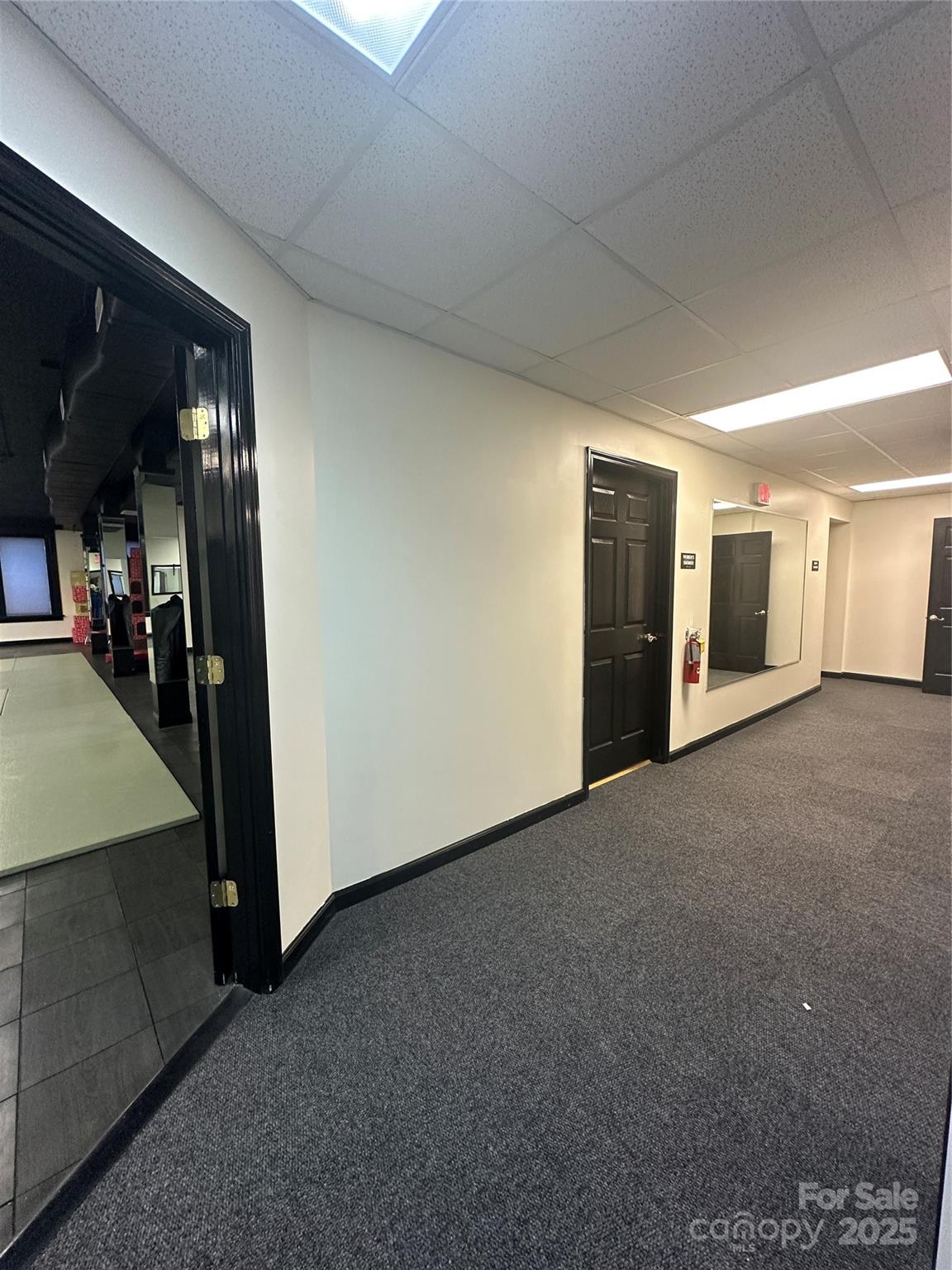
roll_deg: -0.4
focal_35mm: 14
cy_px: 635
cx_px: 476
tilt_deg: -5.1
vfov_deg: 102.1
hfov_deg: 85.7
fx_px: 513
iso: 250
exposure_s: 1/120
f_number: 2.2
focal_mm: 2.22
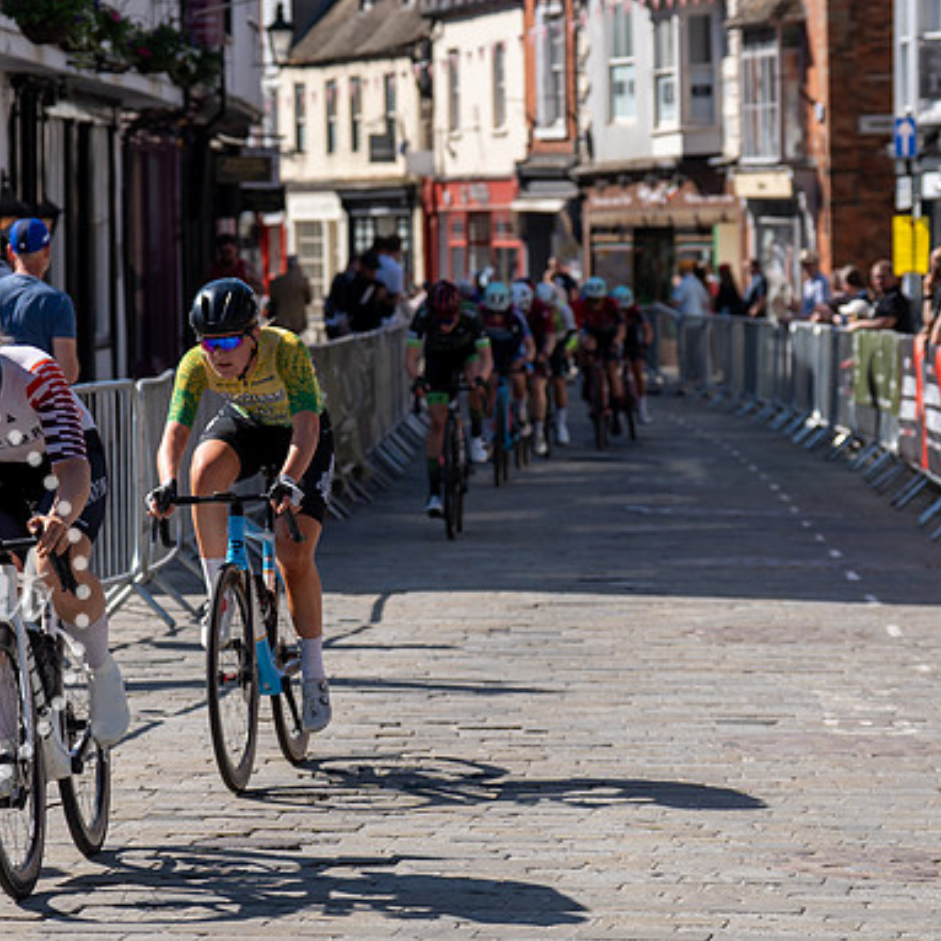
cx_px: 173
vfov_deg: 11.0
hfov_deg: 11.0
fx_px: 4859
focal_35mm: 158
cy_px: 316
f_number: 3.5
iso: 100
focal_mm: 75
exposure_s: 1/1000
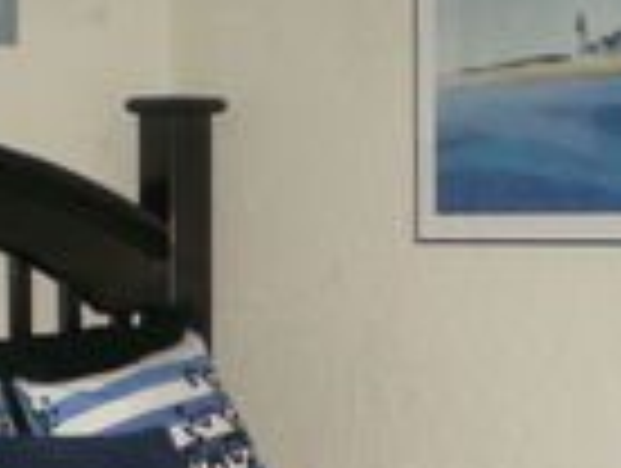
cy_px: 436
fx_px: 1815
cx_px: 212
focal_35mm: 101
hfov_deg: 19.4
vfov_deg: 14.5
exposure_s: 1/60
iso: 219
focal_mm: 6.3
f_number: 3.1
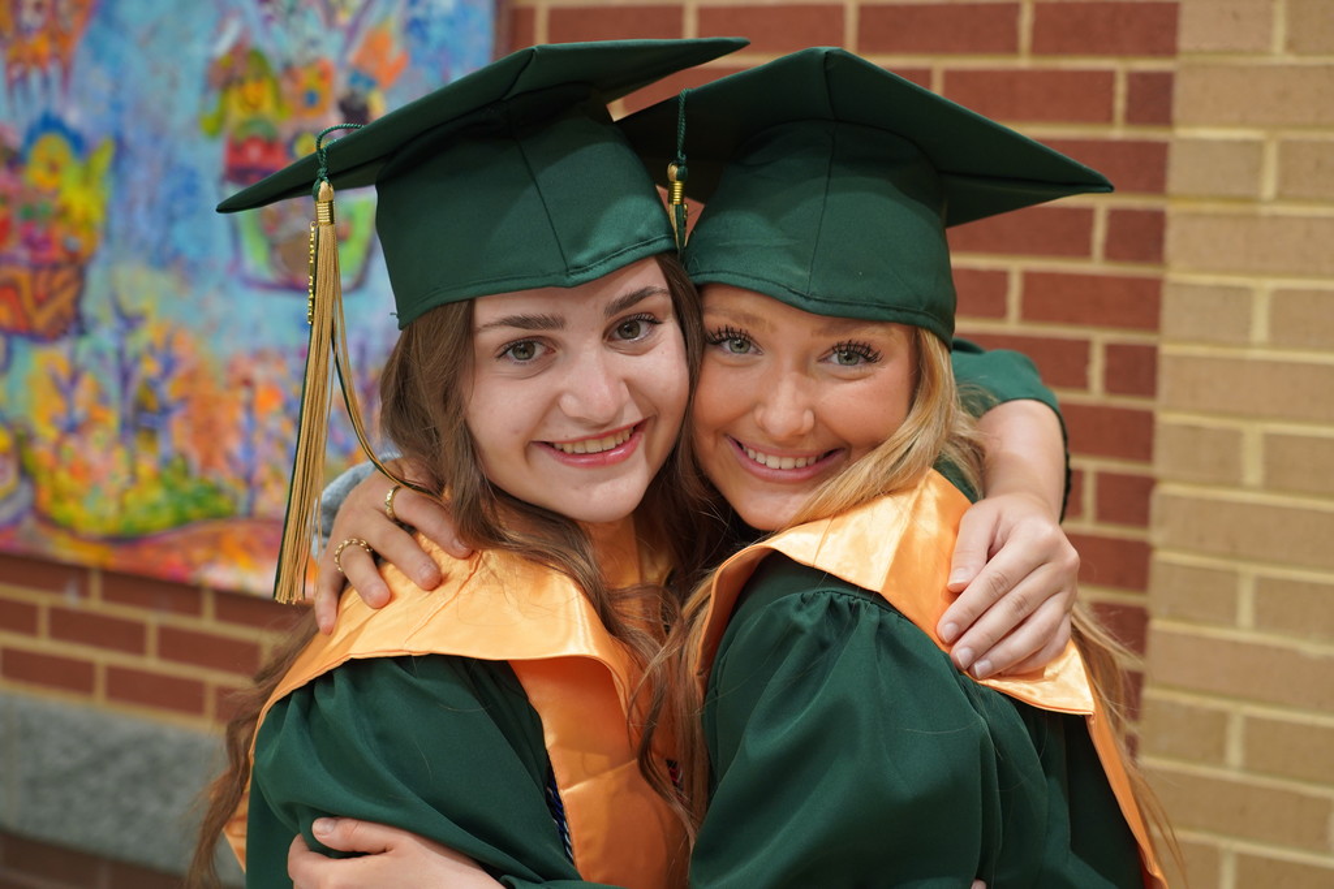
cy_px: 444
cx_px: 667
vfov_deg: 24.2
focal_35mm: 56
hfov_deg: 35.6
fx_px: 2075
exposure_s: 1/160
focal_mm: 56
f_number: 4
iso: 1250
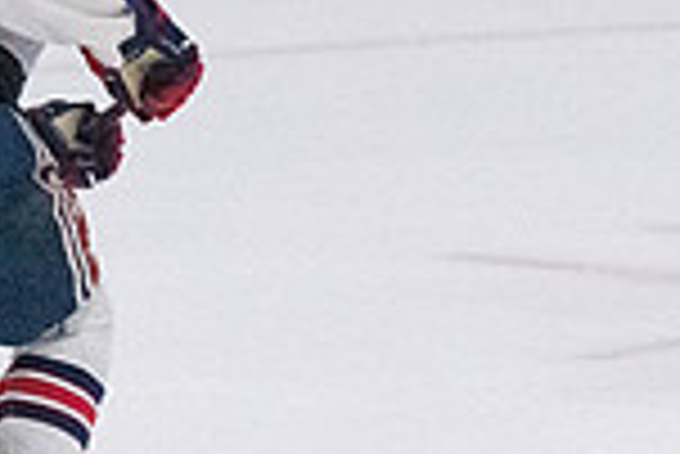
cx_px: 1126
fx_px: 21762
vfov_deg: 1.2
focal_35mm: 1151
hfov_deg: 1.8
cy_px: 63
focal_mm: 200
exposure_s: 1/1600
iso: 8000
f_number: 5
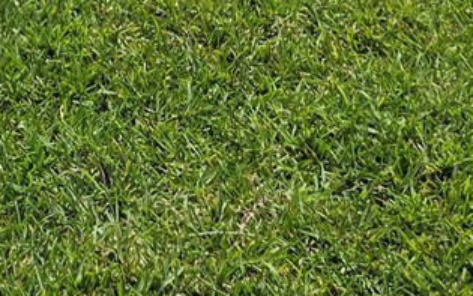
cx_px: -267
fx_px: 1599
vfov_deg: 9.4
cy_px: -422
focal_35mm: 124
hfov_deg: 15.4
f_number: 1.8
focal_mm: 5.4
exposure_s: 1/4481
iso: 80
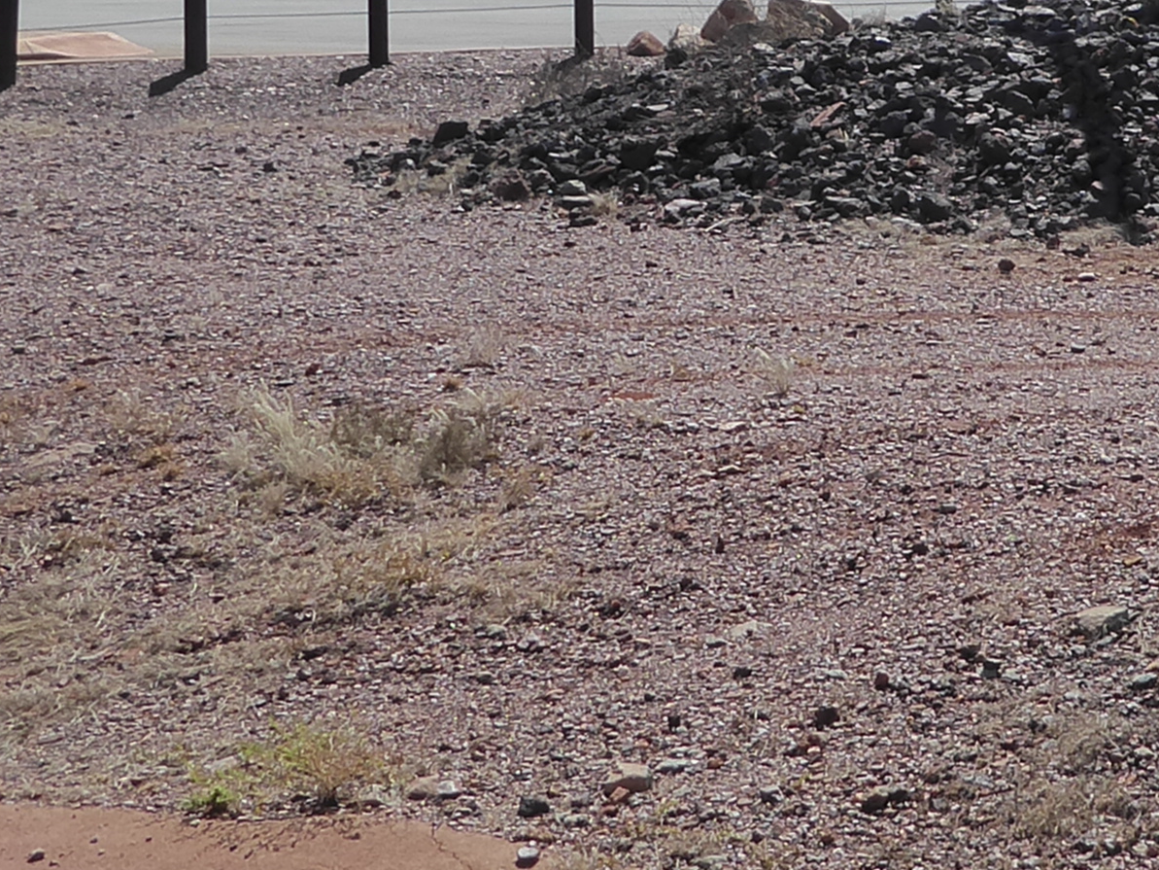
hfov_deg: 17.1
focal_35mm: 114
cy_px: 57
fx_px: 3817
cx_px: 965
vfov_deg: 12.9
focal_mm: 5.8
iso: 160
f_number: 5
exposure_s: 1/800
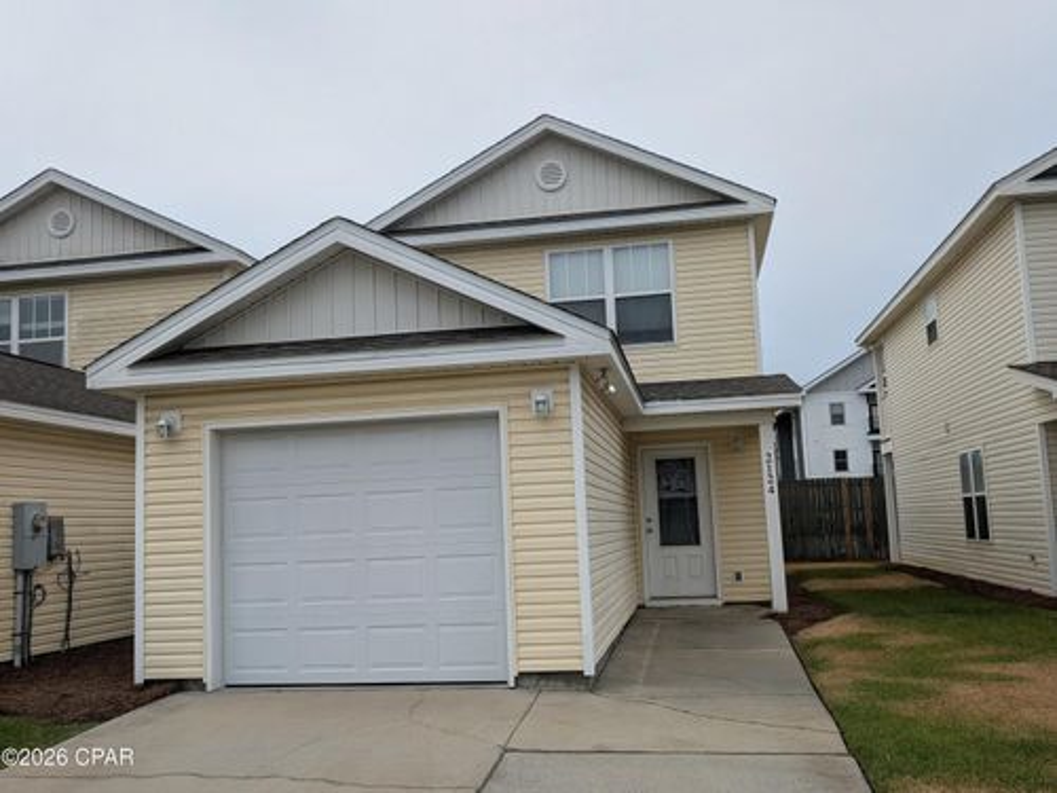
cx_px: 528
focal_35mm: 24
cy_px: 396
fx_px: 733
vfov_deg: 56.8
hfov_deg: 71.6
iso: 24
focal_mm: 6.9
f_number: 1.68
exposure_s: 1/1418
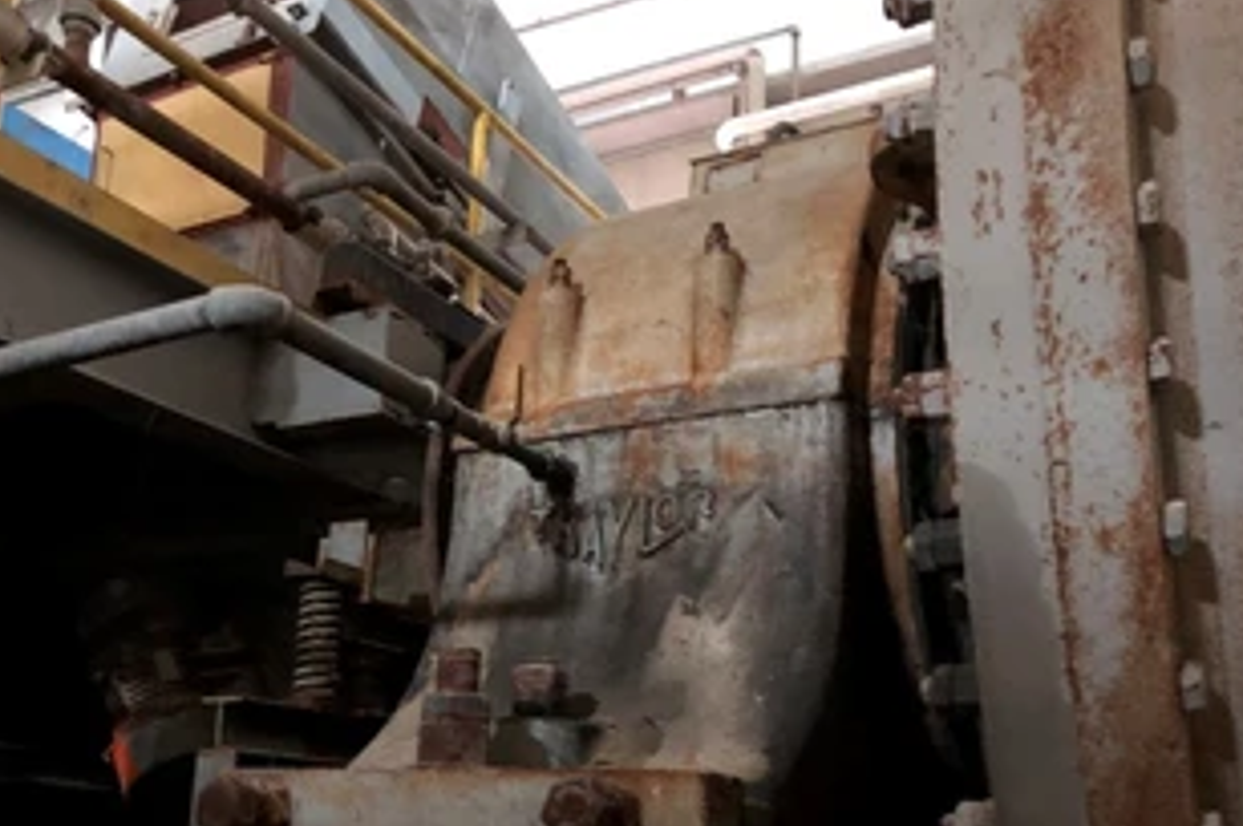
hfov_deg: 50.6
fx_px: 1311
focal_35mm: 38
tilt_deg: +10.6
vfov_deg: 34.5
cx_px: 543
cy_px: 575
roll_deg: -2.2
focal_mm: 3.99
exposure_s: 1/4
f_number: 1.8
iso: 160
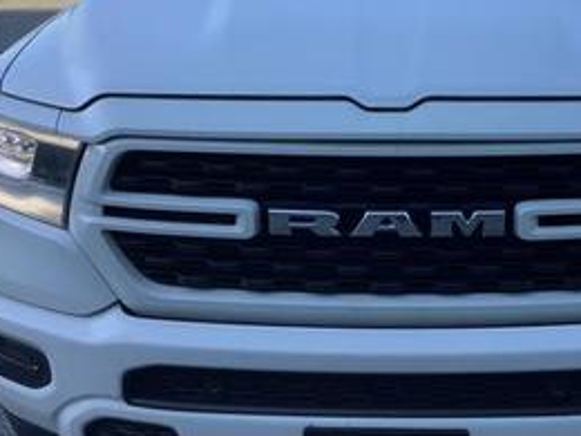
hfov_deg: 31.8
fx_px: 1007
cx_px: 404
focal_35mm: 60
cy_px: 152
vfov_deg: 24.3
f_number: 2.4
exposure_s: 1/203
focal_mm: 3.3
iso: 25
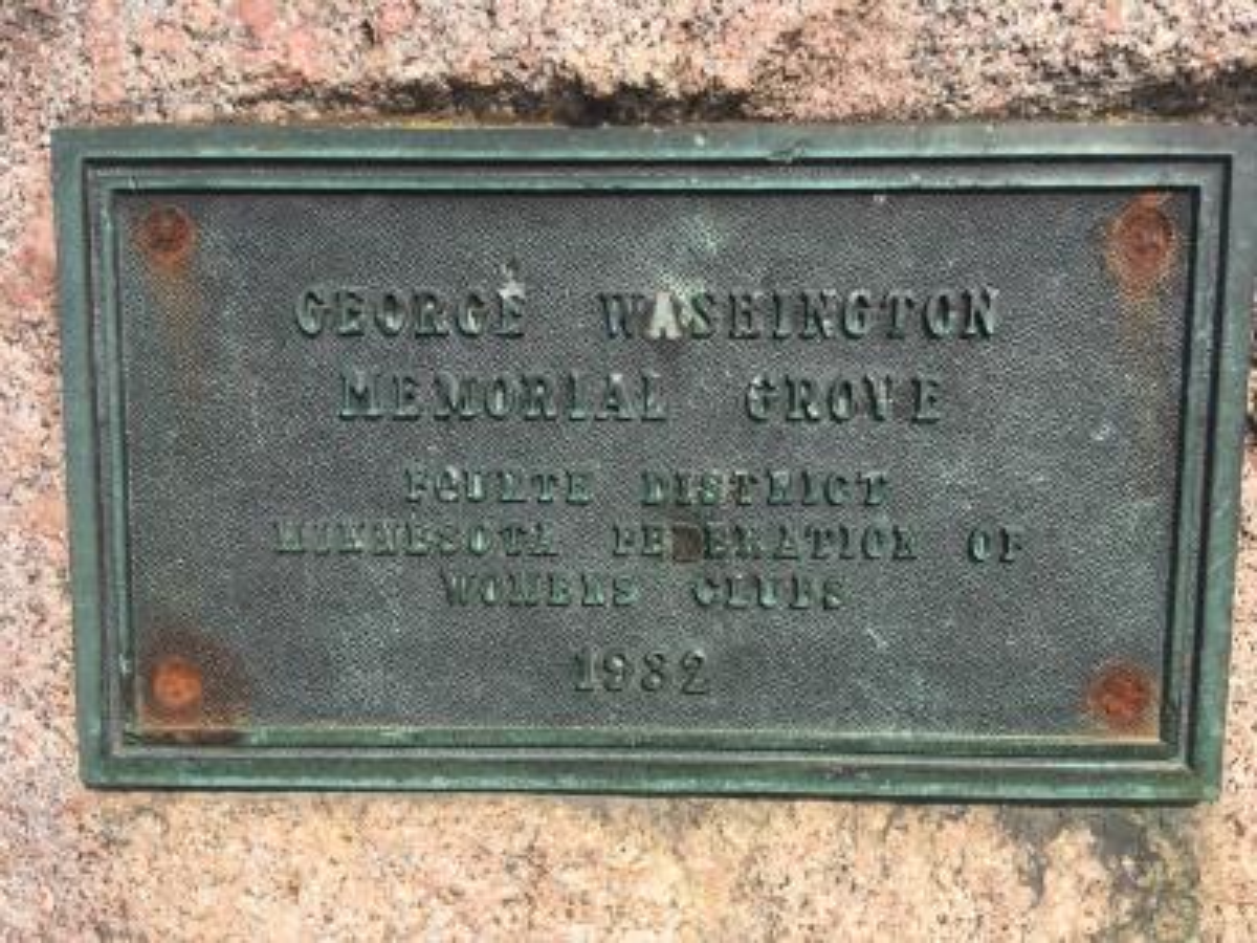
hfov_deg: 61.7
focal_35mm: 29
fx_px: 1053
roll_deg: +0.1
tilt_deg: -31.3
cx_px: 628
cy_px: 472
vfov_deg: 48.2
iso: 25
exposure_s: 1/1350
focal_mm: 4.15
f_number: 2.2
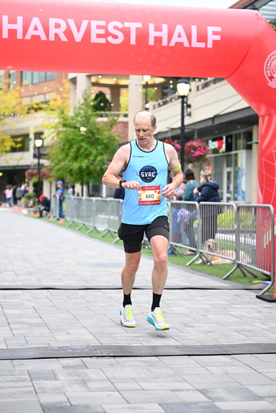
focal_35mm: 70
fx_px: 804
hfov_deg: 19.5
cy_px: 206
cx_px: 138
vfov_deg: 28.8
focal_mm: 70
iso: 1600
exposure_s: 1/1000
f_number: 2.8
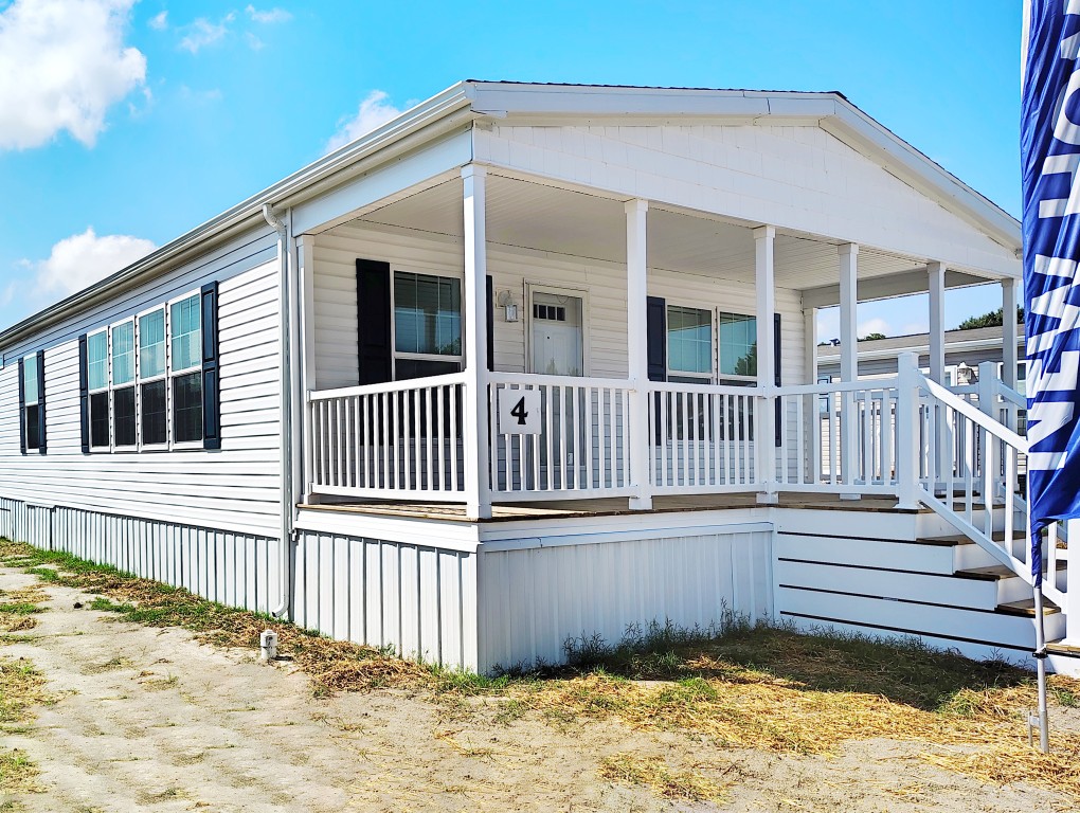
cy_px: 406
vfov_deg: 56.9
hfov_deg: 71.5
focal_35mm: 24
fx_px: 750
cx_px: 540
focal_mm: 5.56
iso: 100
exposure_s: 1/1784
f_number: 1.8
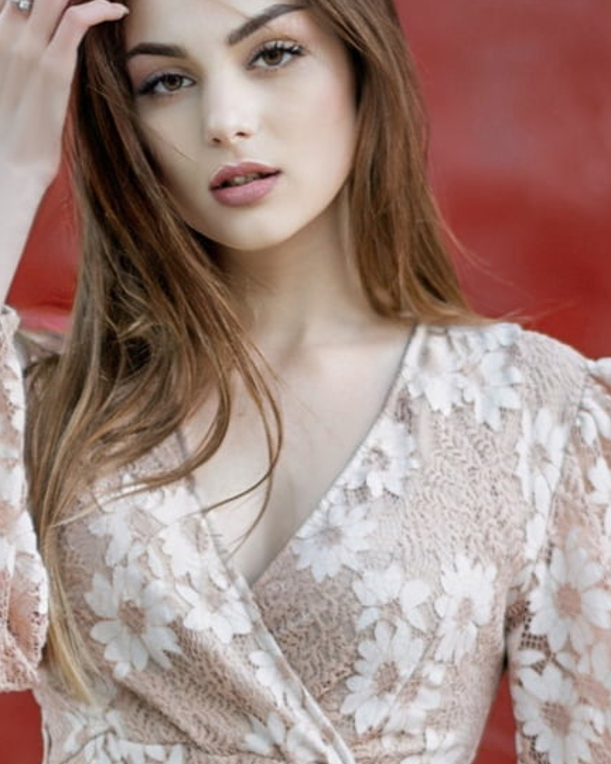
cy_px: 1048
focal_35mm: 369
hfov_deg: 4.2
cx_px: 221
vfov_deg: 5.2
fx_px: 8341
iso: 100
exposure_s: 1/160
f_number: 1.6
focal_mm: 85
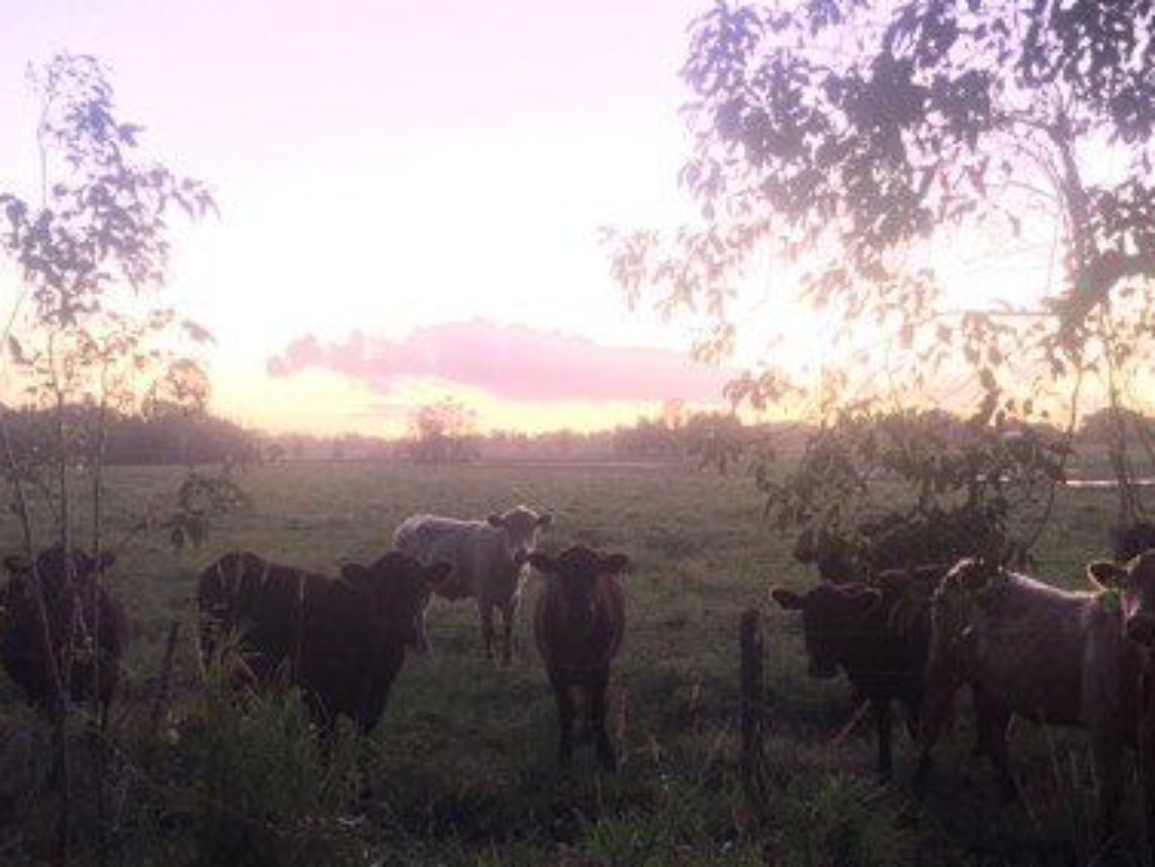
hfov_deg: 46.6
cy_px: 505
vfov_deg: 35.9
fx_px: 1335
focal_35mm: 40
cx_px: 668
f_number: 2.2
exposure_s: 1/15
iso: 400
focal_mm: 4.15
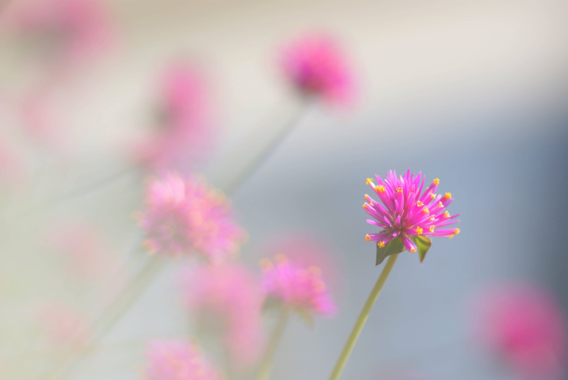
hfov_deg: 13.7
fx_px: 2369
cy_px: 190
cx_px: 284
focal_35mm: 150
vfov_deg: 9.2
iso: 100
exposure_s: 1/800
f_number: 2.8
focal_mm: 100
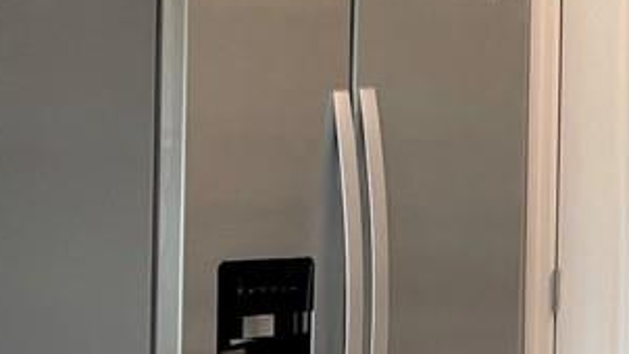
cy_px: 189
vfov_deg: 8.1
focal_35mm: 150
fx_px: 2502
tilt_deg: -2.9
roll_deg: -1.7
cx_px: 1085
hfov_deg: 13.1
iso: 64
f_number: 1.6
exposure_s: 1/120
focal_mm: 5.1
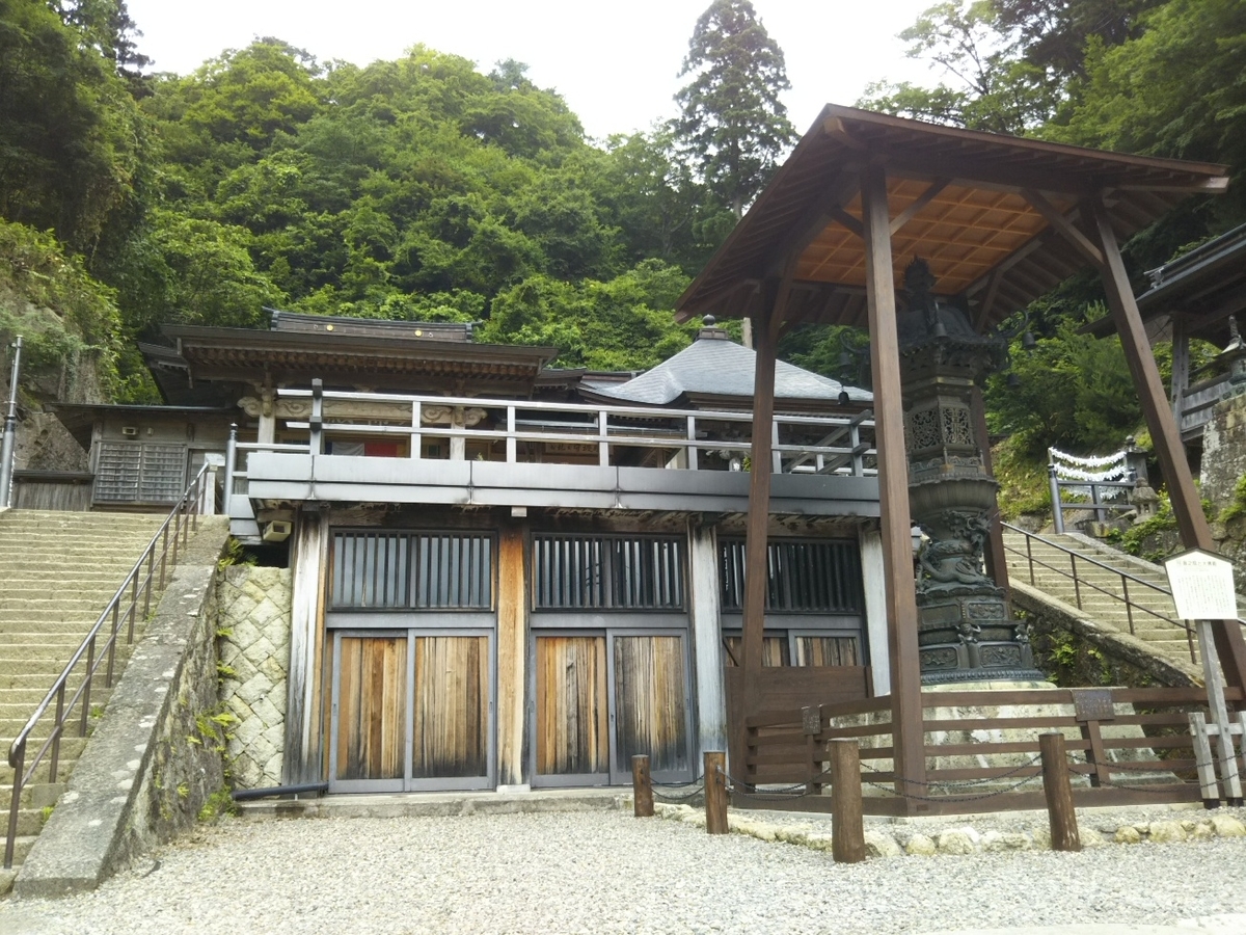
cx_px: 623
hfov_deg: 60.0
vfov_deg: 46.8
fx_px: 1080
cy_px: 468
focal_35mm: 30
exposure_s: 1/183
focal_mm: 4
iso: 25
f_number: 2.2
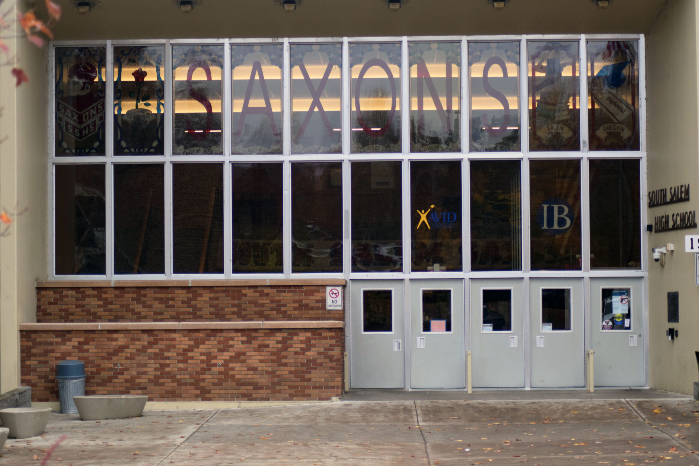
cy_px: 233
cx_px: 350
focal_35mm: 105
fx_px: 2039
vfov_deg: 13.0
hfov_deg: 19.5
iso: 800
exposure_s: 1/640
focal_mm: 70
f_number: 4
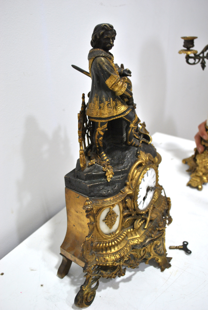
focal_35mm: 33
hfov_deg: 40.1
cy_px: 155
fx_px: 285
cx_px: 104
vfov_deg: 57.2
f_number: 4
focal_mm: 22
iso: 400
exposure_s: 1/30
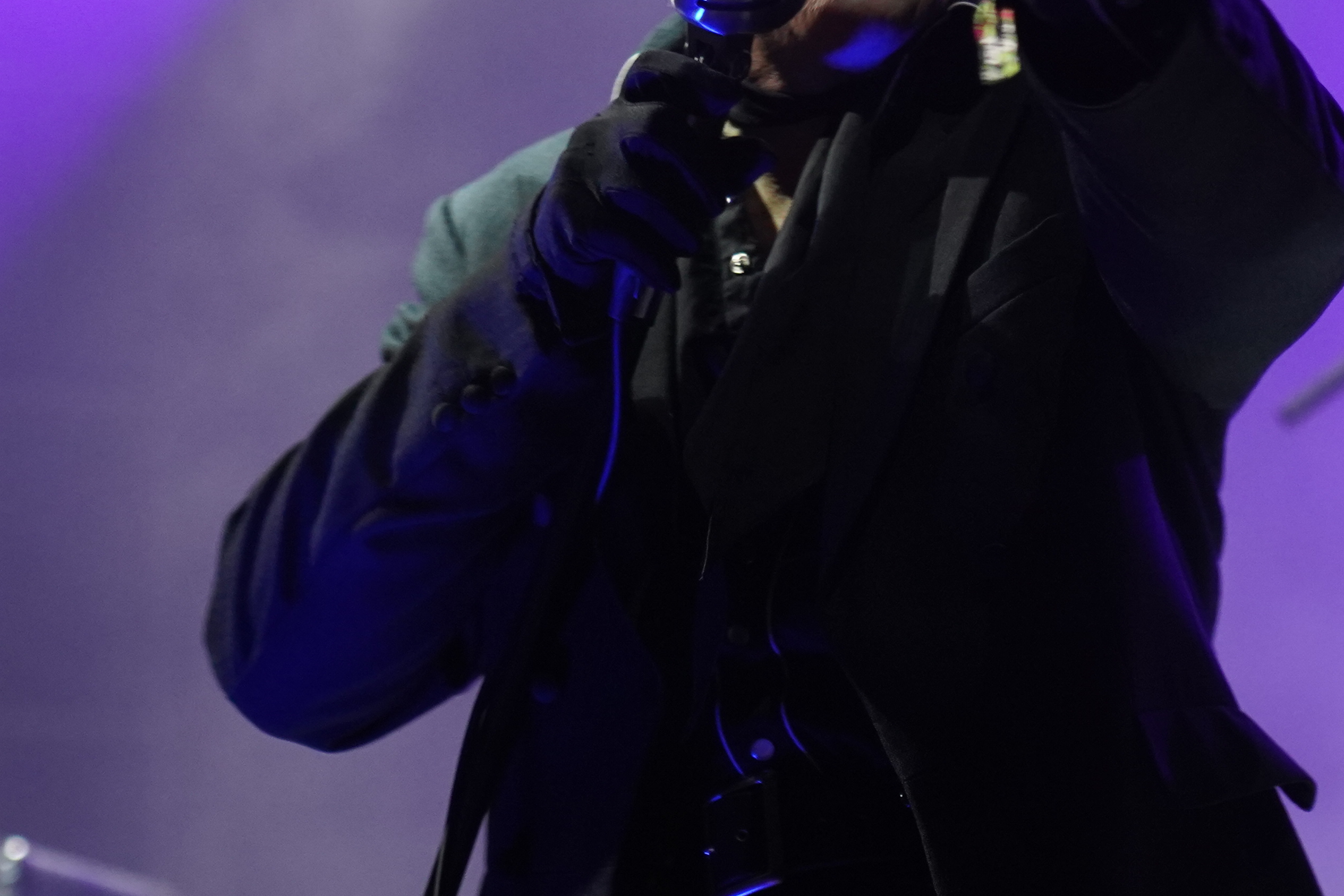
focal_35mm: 249
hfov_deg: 8.3
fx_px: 9296
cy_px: -33
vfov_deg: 5.5
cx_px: 872
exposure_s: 1/160
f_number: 4
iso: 3200
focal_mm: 105
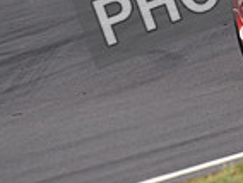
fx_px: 11033
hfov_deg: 1.3
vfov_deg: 1.0
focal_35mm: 1569
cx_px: 378
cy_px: -131
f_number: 7.1
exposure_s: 1/1000
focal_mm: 400
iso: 2200
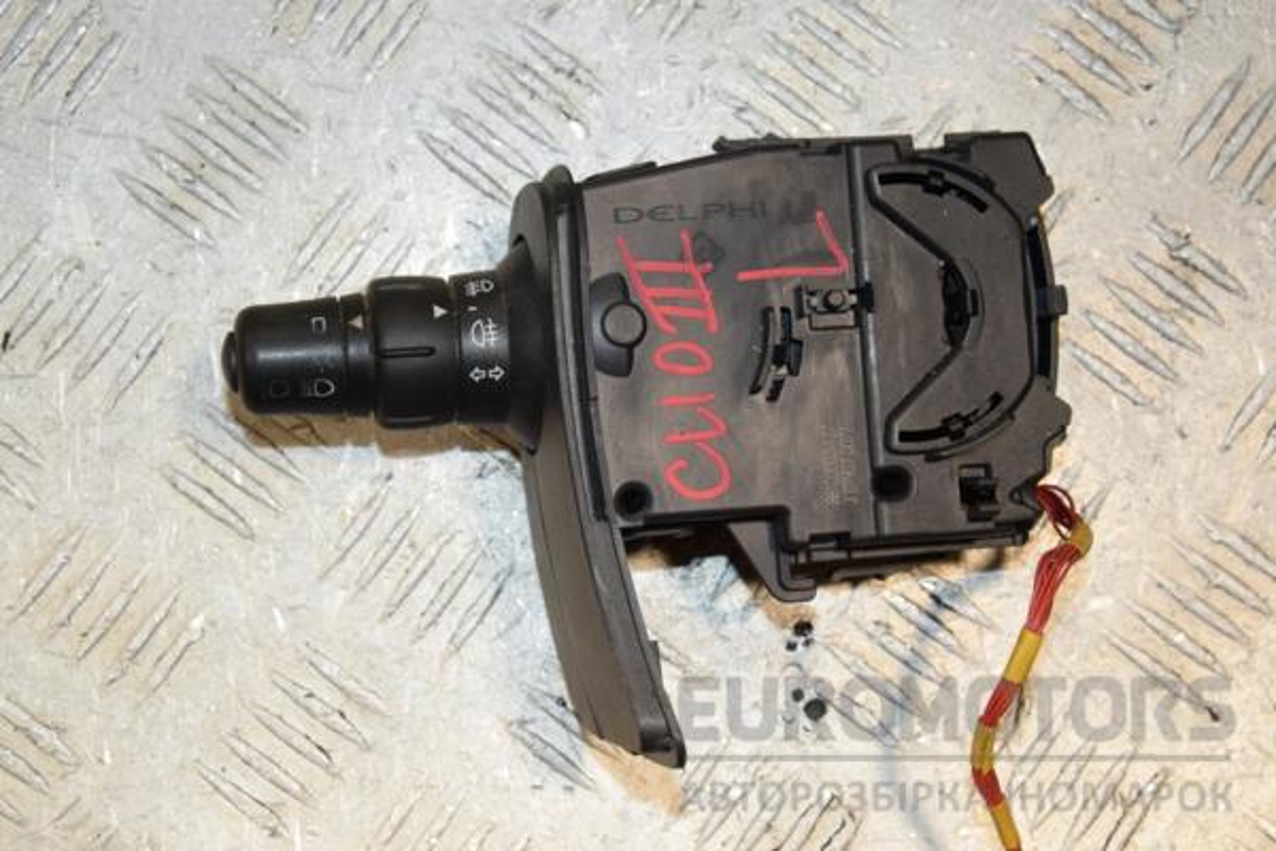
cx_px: 638
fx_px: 2552
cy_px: 426
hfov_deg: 28.1
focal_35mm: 72
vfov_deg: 18.9
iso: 800
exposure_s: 1/200
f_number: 9
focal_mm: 48
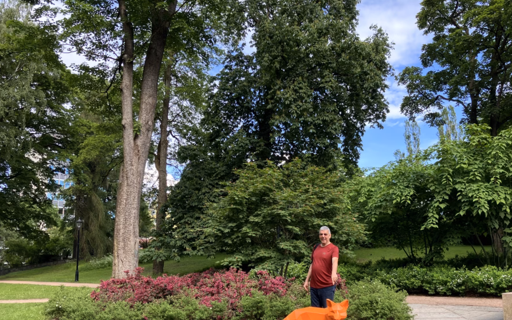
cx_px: 290
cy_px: 216
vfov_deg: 36.9
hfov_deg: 56.5
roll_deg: +0.1
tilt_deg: +6.8
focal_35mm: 34
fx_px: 474
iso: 32
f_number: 1.8
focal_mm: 3.99
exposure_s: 1/244
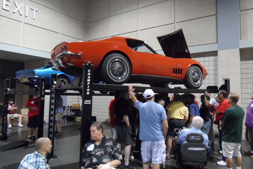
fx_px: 183
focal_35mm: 26
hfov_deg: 69.4
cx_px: 131
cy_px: 80
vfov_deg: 49.5
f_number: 3.2
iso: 640
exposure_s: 1/30
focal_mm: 4
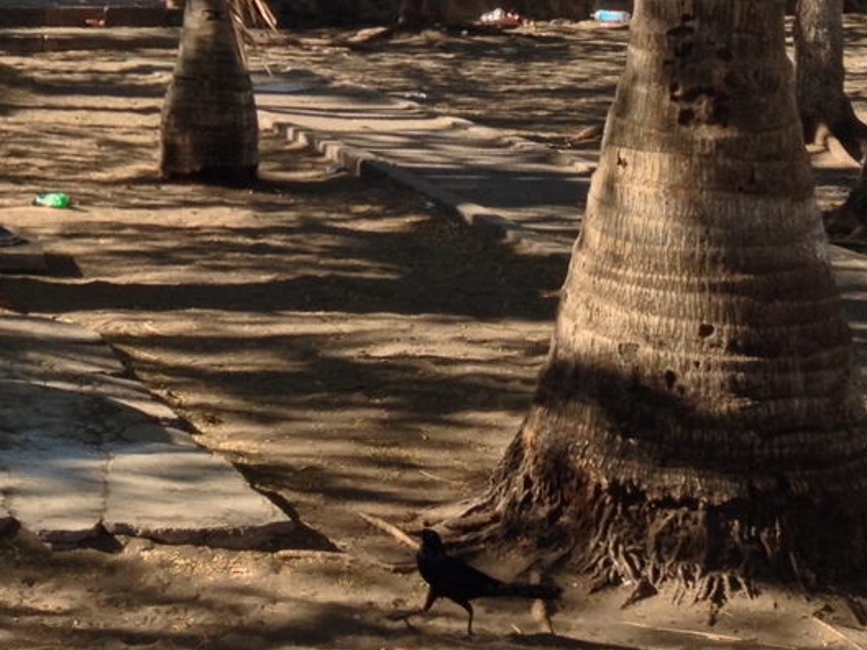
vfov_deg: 13.4
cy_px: -213
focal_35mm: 106
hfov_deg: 17.7
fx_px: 2655
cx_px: -148
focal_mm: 4.28
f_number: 2.4
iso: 50
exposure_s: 1/708
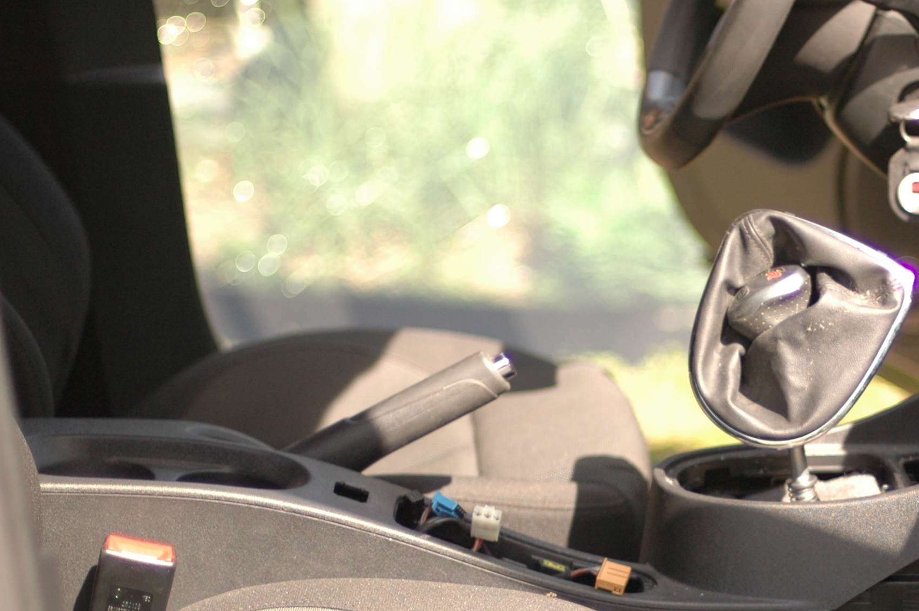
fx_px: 3366
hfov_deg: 15.4
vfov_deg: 10.3
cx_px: 750
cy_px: 497
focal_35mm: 132
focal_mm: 50
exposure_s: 1/1600
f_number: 1.4
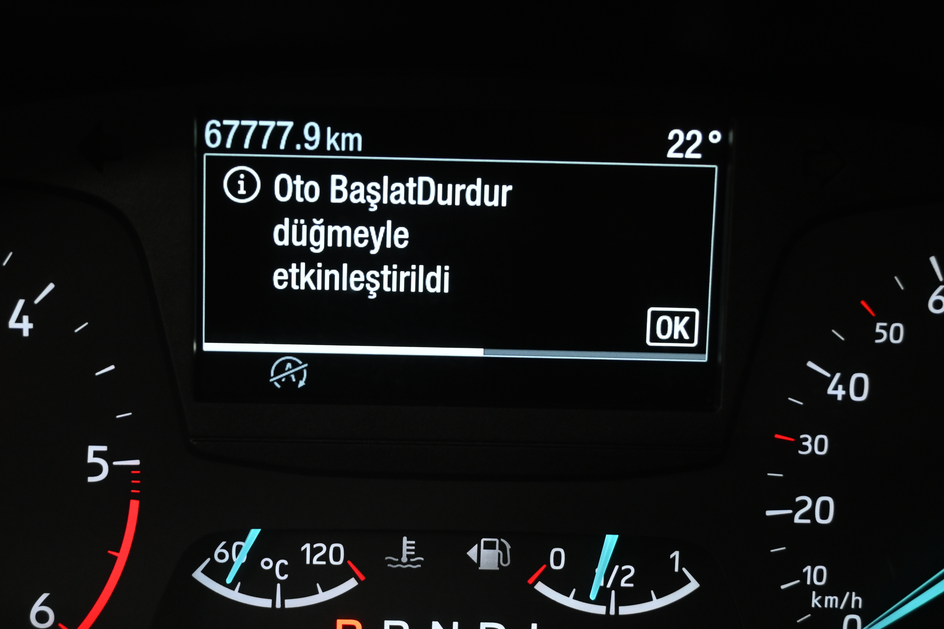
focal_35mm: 60
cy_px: 339
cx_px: 410
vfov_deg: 22.6
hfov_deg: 33.4
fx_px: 1573
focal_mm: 30
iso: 1000
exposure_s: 1/50
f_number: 4.8
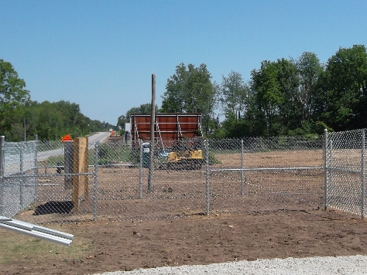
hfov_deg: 34.7
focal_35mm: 54
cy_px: 110
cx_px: 280
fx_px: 573
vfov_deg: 27.0
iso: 80
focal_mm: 5.7
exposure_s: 1/850
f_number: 3.7
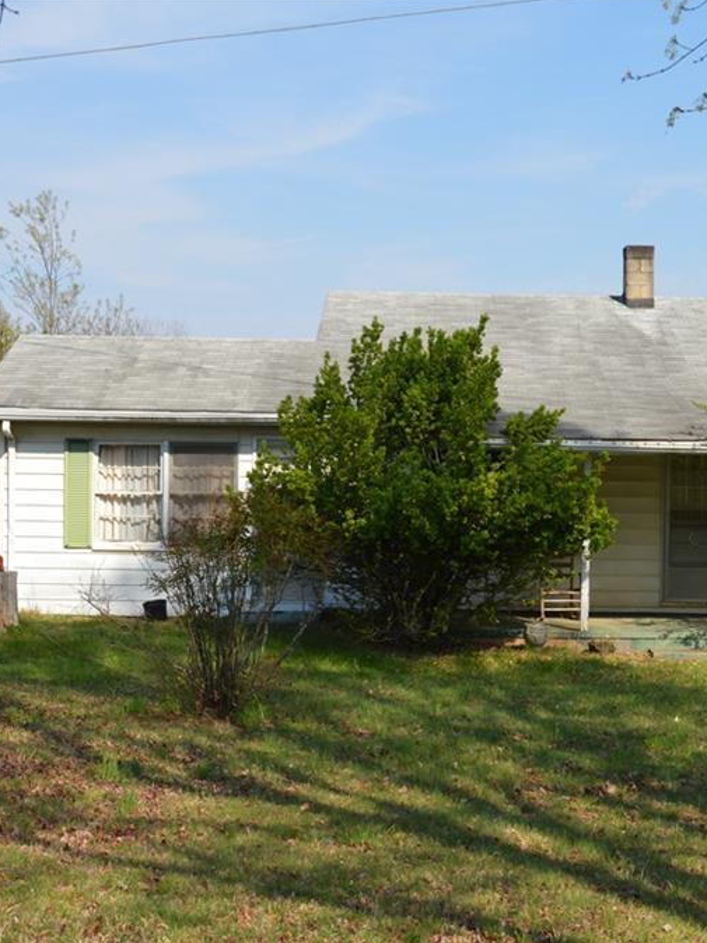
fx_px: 1552
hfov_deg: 25.6
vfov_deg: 33.8
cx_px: 452
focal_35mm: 57
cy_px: 471
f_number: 9
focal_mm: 26
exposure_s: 1/200
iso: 100
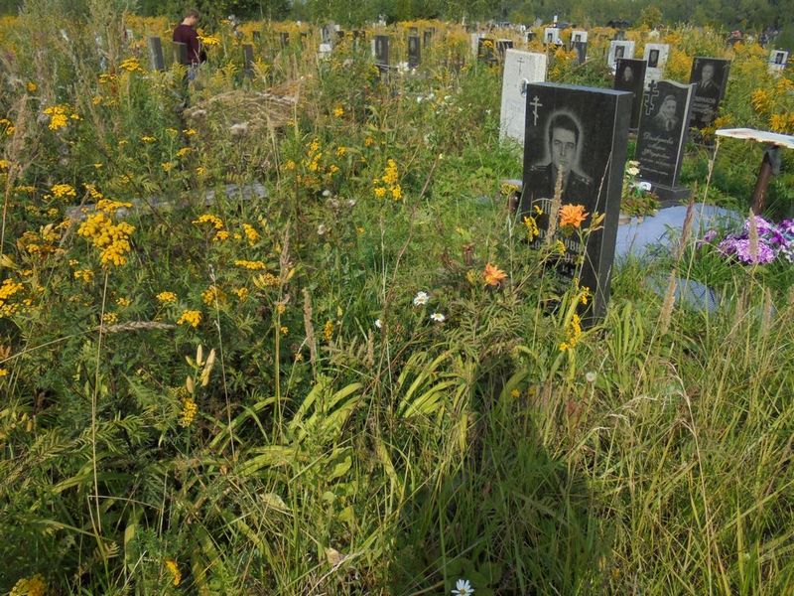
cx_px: 397
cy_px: 298
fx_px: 596
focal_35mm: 26
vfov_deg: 53.1
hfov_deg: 67.3
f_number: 3.5
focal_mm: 4.6
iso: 100
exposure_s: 1/1000
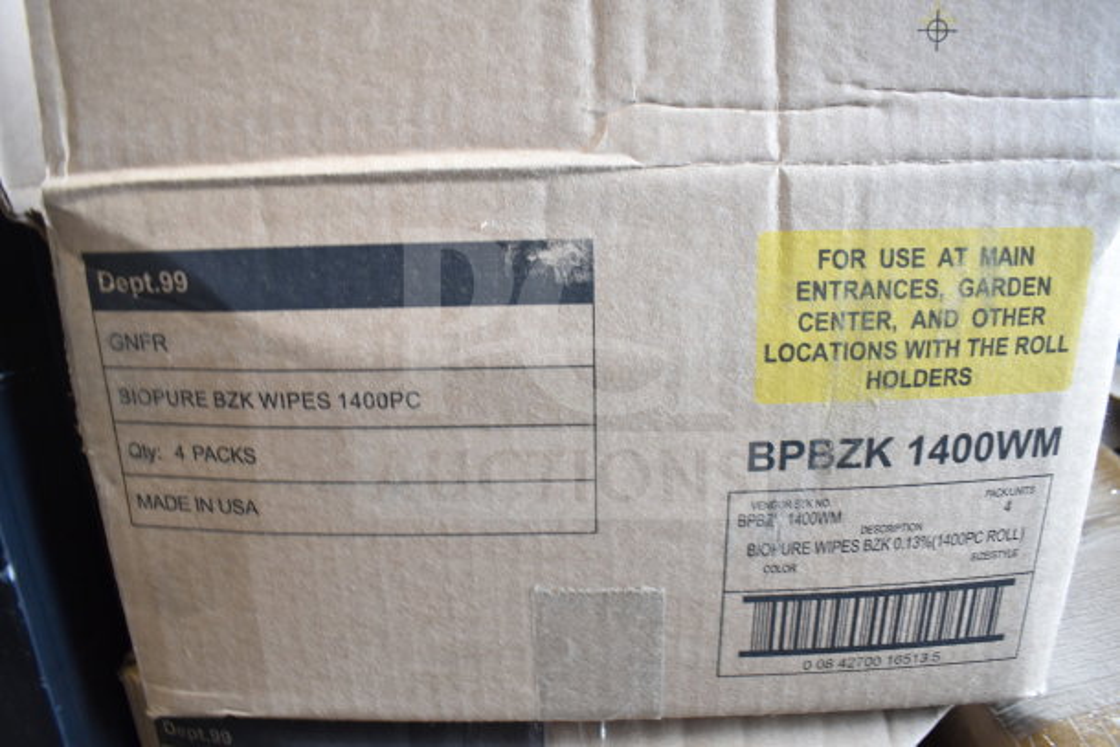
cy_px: 374
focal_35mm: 27
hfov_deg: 67.4
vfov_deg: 48.0
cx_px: 560
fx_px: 840
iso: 560
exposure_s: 1/30
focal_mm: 18
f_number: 3.5
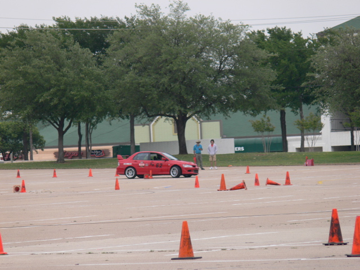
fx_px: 4212
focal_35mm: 405
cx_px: 180
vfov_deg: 3.7
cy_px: 135
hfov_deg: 4.9
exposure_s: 1/640
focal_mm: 85.6
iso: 100
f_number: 4.5
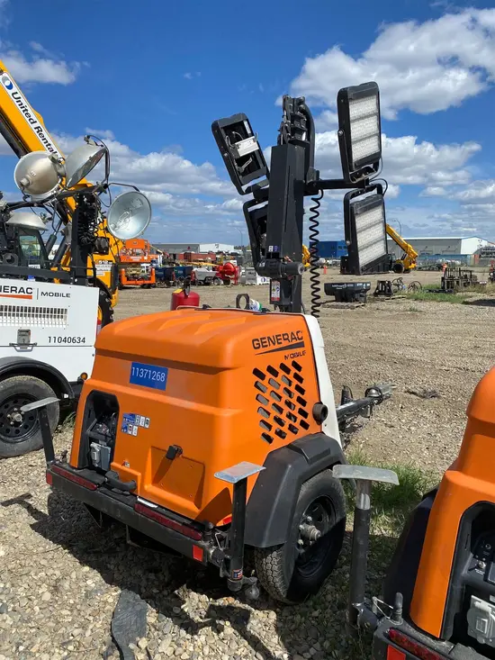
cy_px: 330
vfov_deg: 67.3
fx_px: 496
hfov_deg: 53.1
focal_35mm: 26
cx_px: 248
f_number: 1.8
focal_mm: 4.25
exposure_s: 1/4274
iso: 32
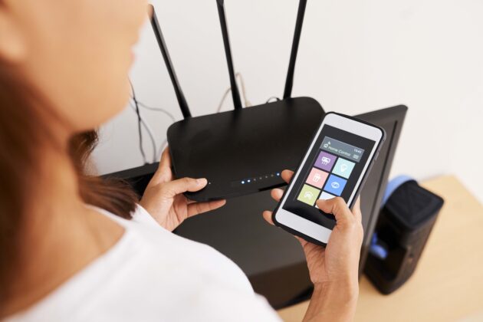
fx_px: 470
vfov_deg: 37.9
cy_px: 161
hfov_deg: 54.4
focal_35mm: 35
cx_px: 242
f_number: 3.5
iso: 500
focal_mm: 35
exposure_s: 1/80
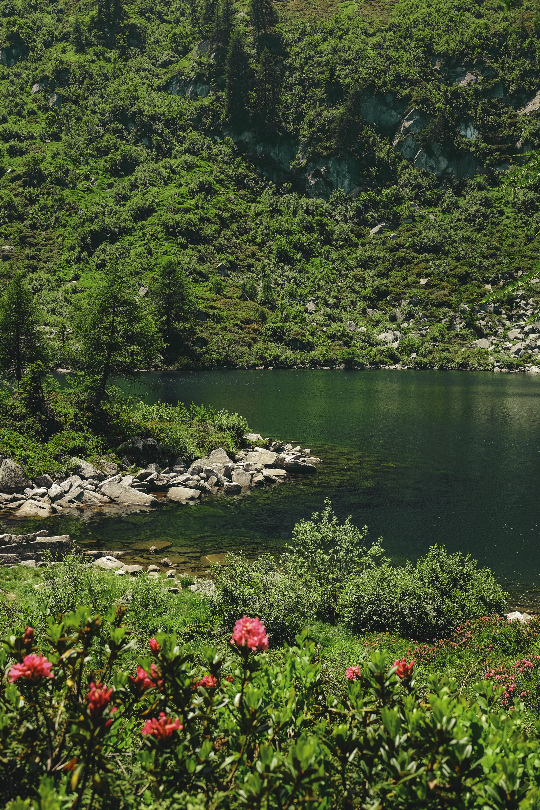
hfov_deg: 32.6
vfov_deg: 47.4
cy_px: 405
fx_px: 922
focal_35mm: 41
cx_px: 270
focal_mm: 27
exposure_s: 1/250
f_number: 8
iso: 200
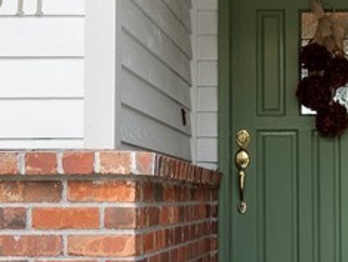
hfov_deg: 19.6
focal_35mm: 97
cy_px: 183
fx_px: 977
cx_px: 354
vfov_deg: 15.2
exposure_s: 1/60
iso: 800
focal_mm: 14
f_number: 8
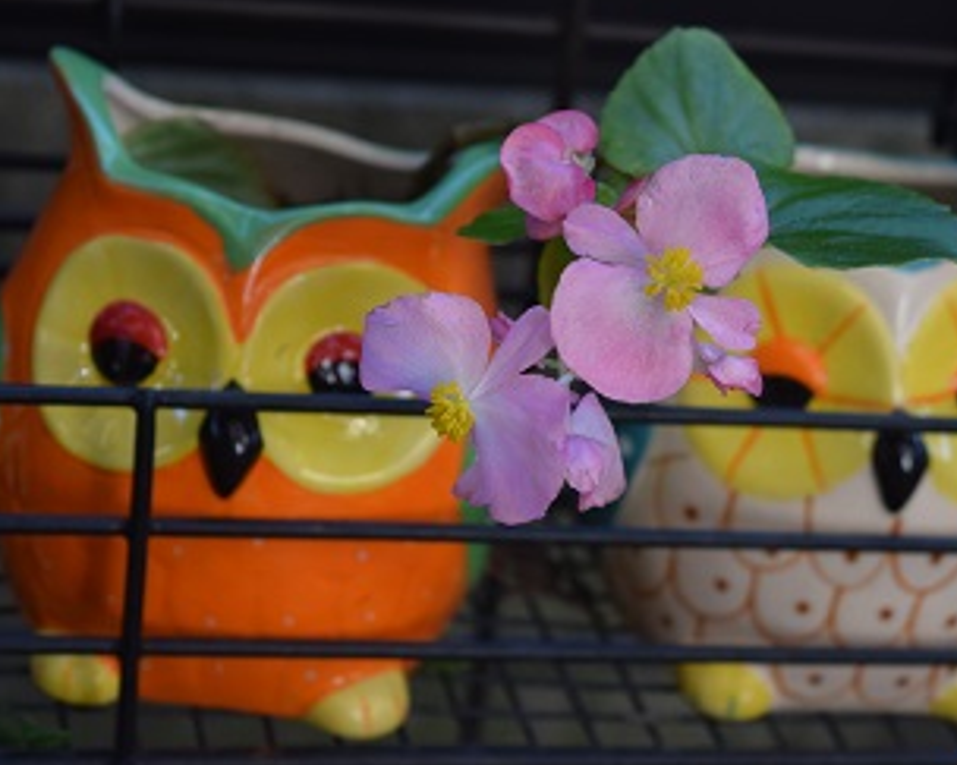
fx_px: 3143
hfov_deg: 17.3
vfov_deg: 13.9
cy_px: 343
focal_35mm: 111
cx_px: 576
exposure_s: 1/125
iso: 450
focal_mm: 50
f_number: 5.6
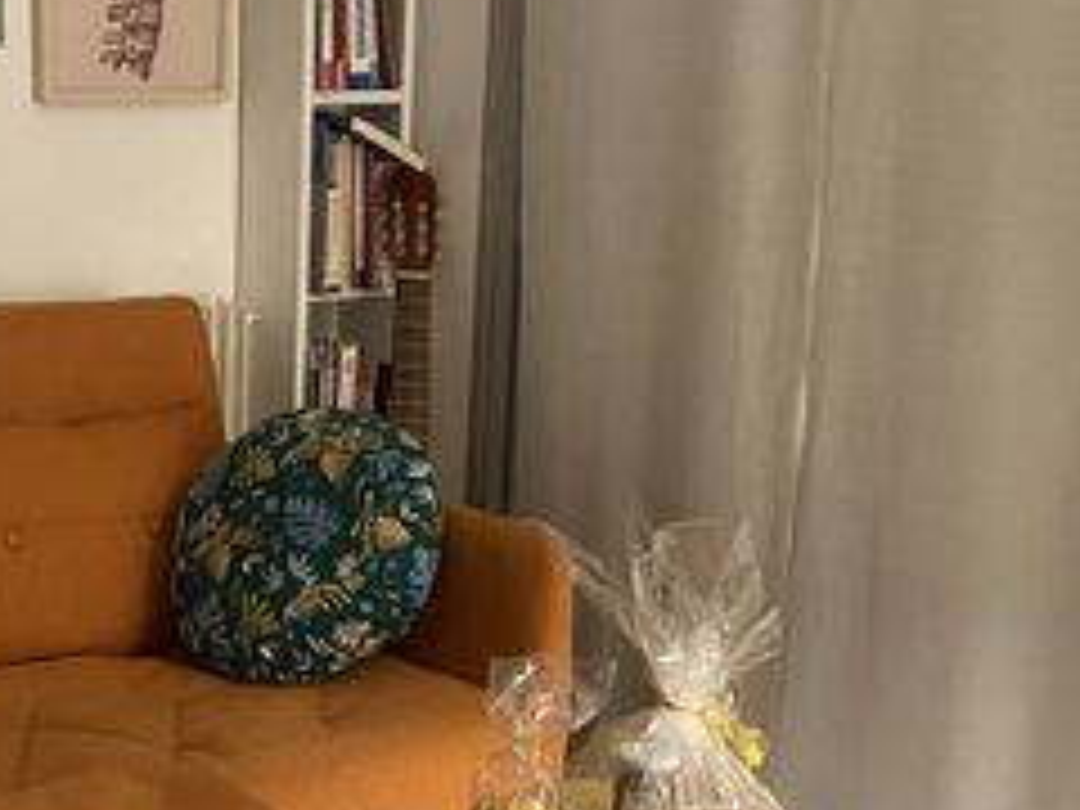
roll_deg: -1.4
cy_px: 508
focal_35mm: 65
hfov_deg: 29.4
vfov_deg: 22.5
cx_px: 279
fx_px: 2028
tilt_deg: -13.3
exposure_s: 1/30
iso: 640
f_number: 1.8
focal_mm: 4.25
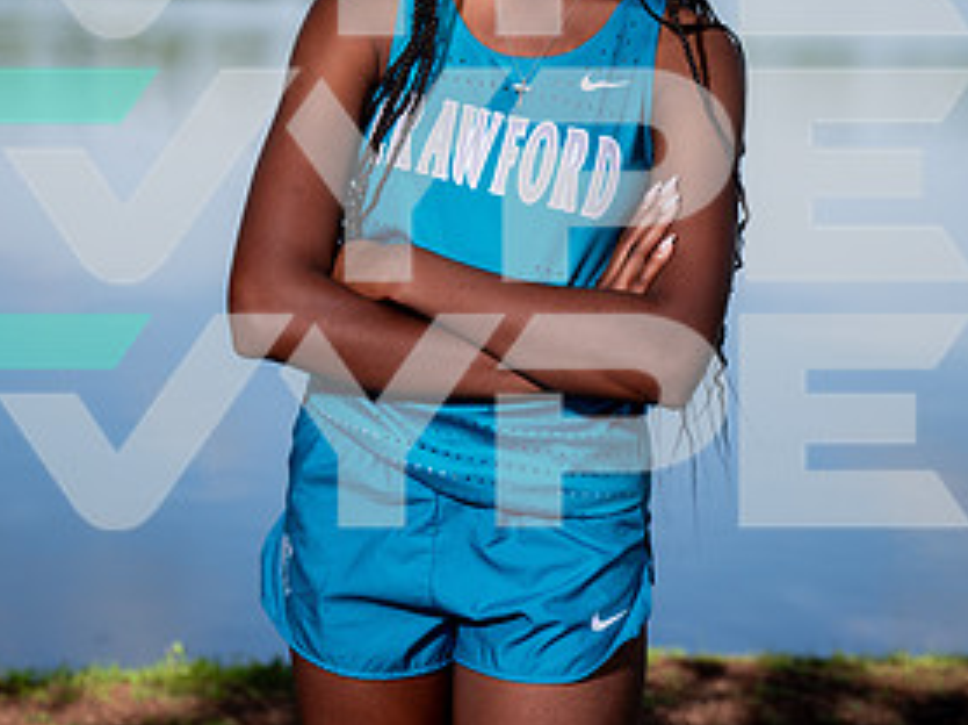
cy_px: 178
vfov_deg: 13.5
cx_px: 463
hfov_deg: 18.1
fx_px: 3045
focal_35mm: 109
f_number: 4
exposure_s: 1/640
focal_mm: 70
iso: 100
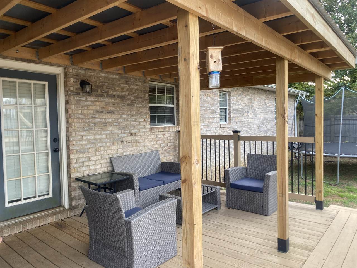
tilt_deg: -2.6
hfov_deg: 67.3
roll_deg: +0.4
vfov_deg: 53.1
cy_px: 134
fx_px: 268
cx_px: 178
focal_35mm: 26
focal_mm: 4.25
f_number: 1.8
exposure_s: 1/121
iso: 40
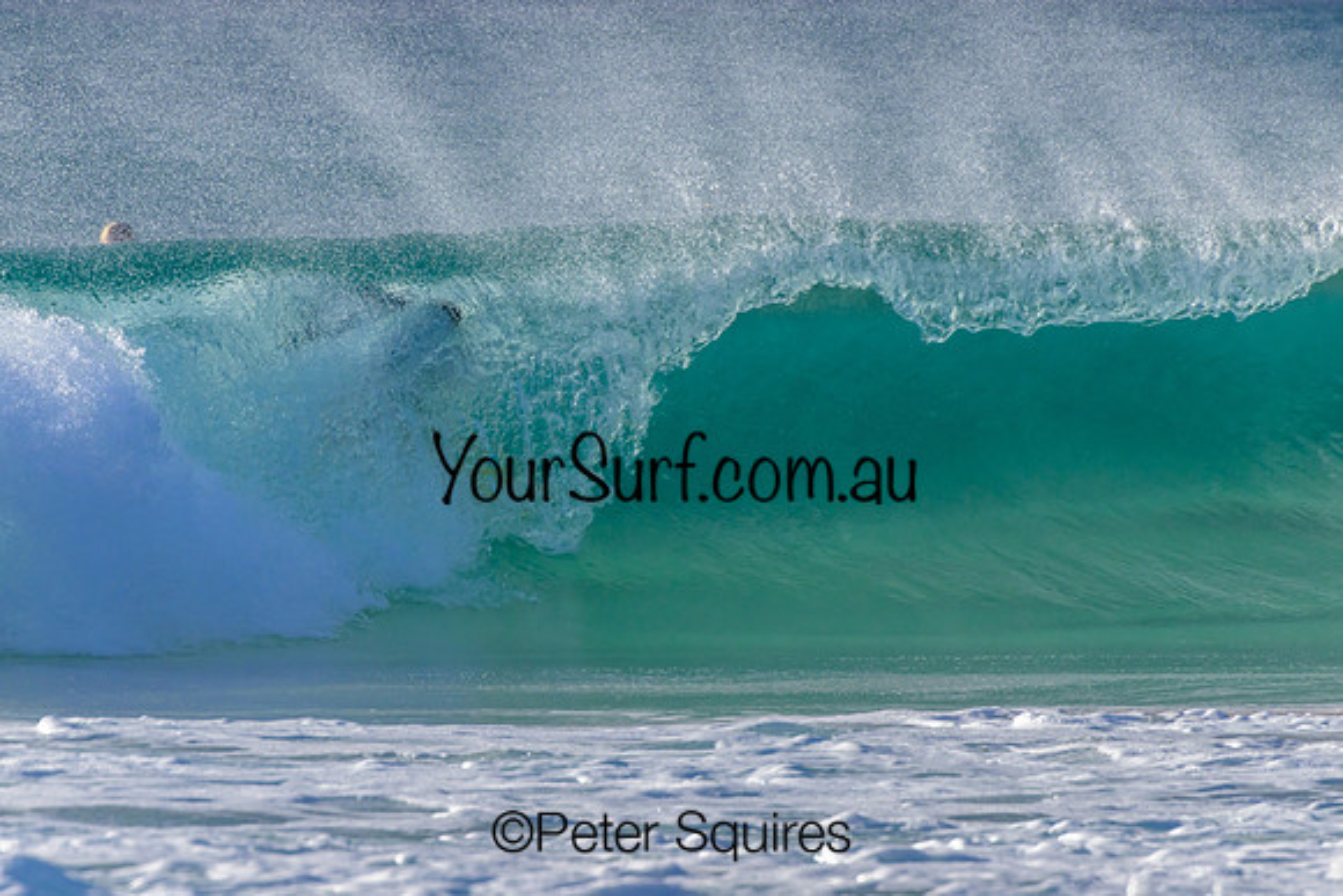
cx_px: 672
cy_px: 448
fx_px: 26119
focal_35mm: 700
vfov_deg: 2.0
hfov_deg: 2.9
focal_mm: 700
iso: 1400
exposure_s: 1/2000
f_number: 11
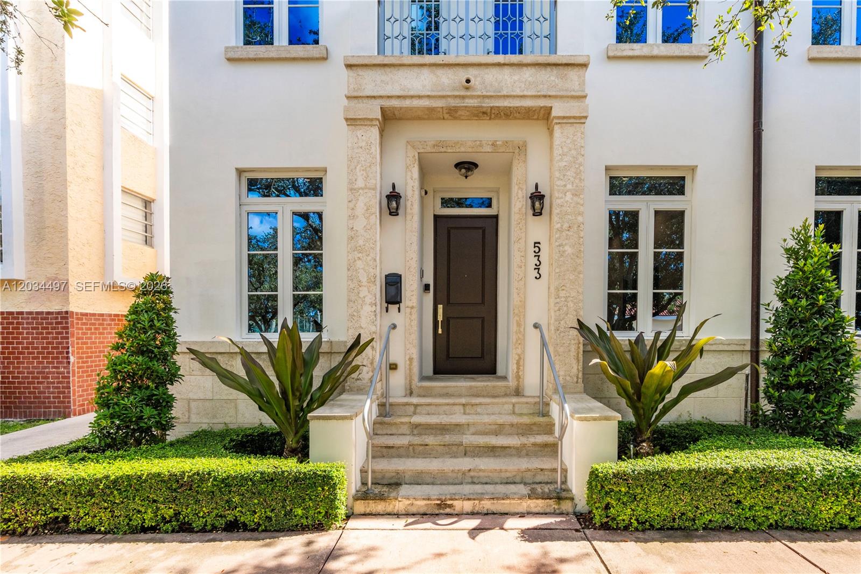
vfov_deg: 72.0
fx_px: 395
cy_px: 287
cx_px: 430
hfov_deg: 95.0
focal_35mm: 16
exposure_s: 1/160
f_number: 8
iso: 250
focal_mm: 11
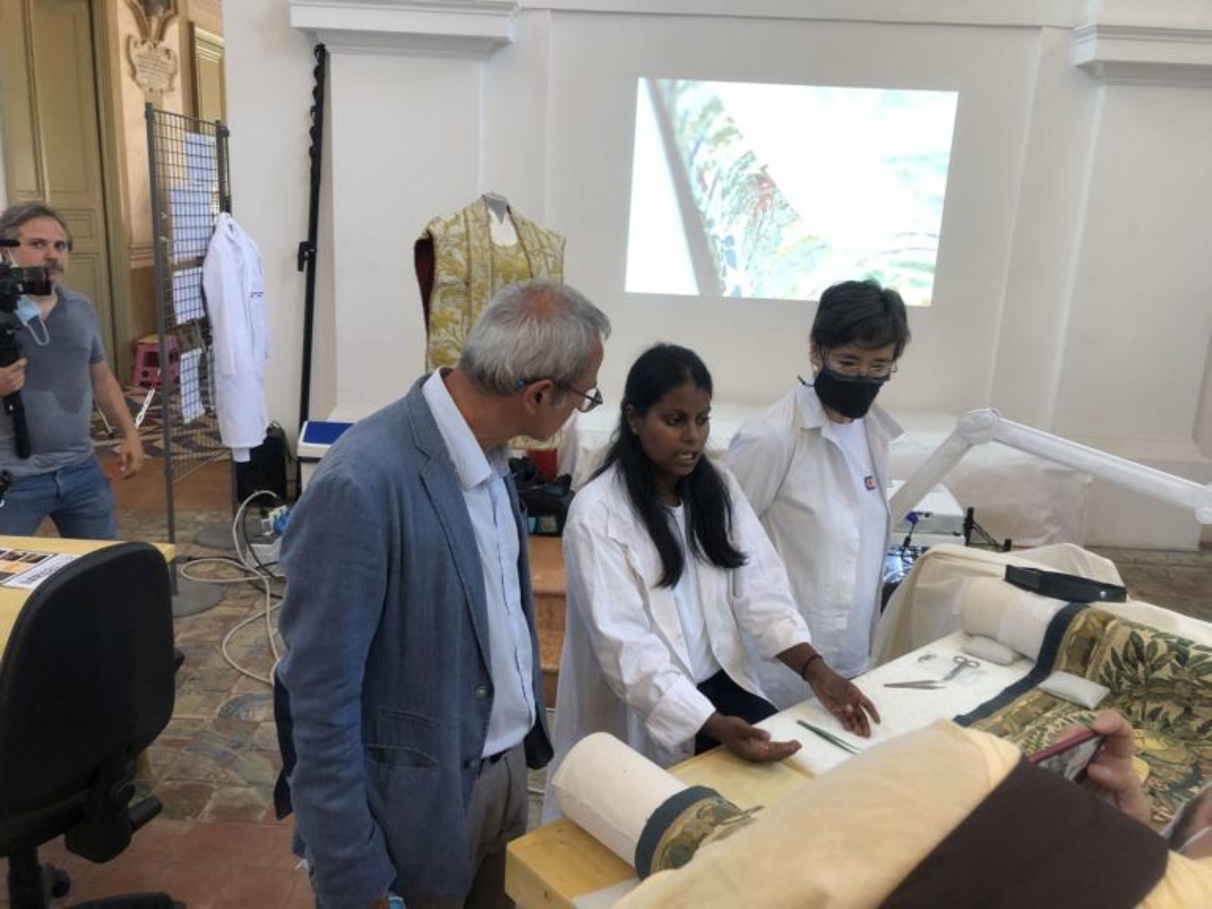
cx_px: 606
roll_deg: -2.4
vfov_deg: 49.7
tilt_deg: -12.0
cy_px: 454
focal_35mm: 28
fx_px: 980
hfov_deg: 63.4
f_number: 1.8
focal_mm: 4
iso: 40
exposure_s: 1/33
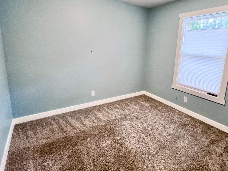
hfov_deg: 84.3
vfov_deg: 68.2
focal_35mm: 19
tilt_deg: -11.0
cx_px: 127
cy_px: 72
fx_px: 125
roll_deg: -2.0
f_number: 1.8
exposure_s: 1/60
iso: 160
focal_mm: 1.57
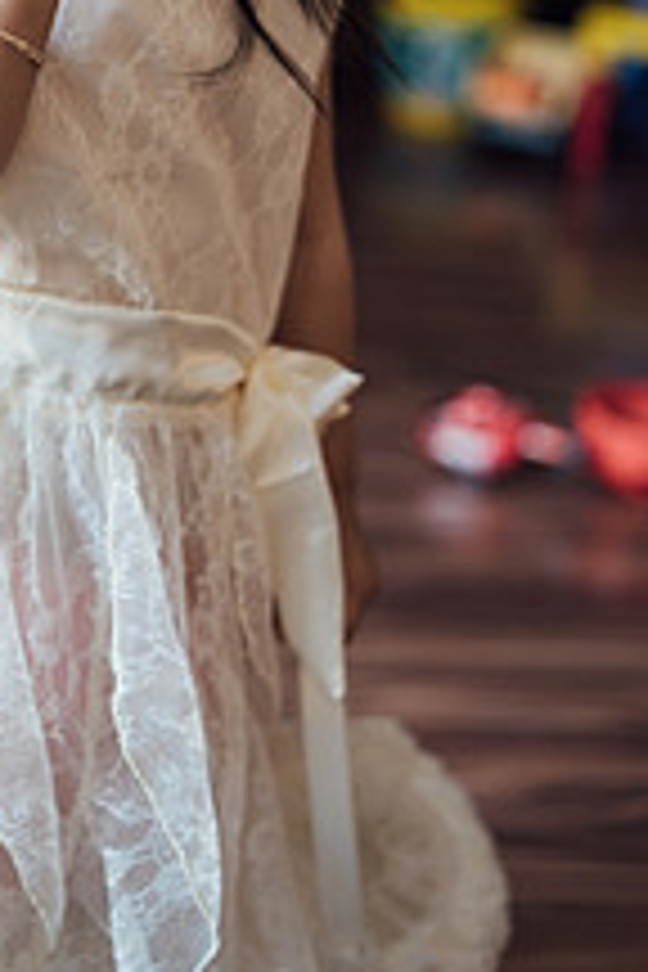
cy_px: 140
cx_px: 68
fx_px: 1971
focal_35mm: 73
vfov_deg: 26.9
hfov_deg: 18.4
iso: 320
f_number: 1.4
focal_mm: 35
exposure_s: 1/400
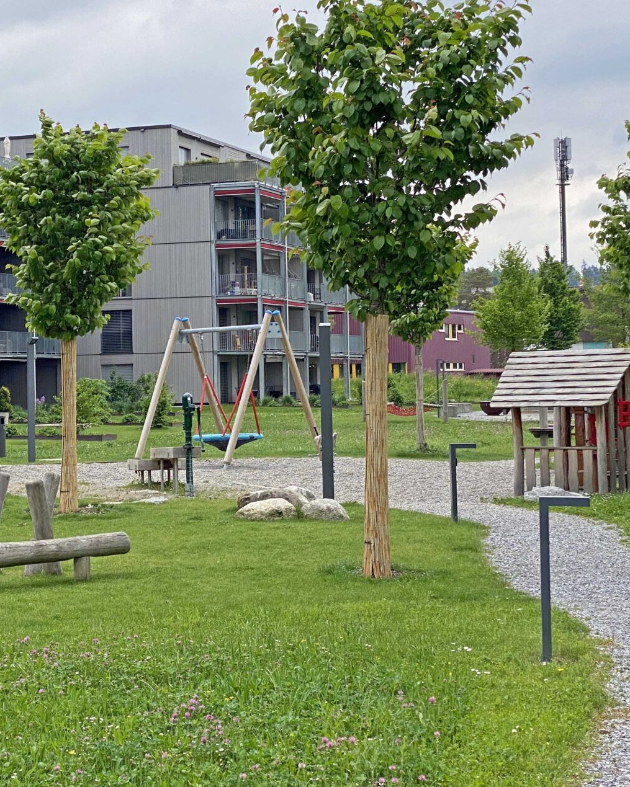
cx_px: 125
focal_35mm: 80
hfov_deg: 19.0
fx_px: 1865
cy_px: 336
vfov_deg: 23.8
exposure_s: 1/922
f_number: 2
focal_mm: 6
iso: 20
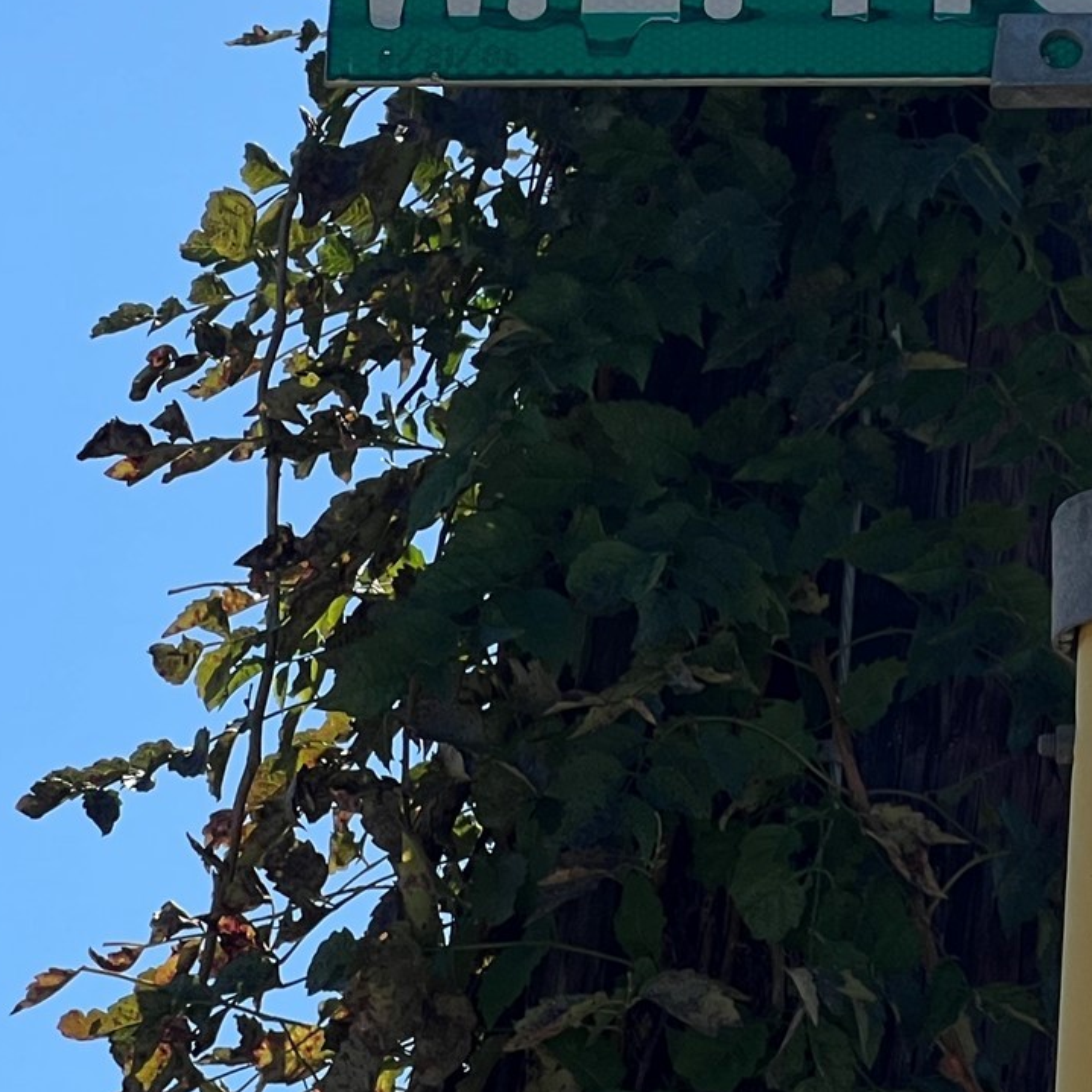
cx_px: 1413
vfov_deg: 9.0
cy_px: -18
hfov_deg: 8.9
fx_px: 6924
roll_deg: -0.8
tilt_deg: +24.2
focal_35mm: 194
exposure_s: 1/1292
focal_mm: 9
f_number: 2.8
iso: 32
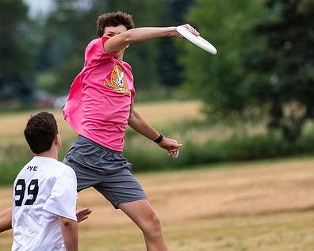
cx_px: 147
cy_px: 123
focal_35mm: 720
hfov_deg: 2.7
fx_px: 6693
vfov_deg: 2.2
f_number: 5
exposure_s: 1/2000
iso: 400
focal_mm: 300
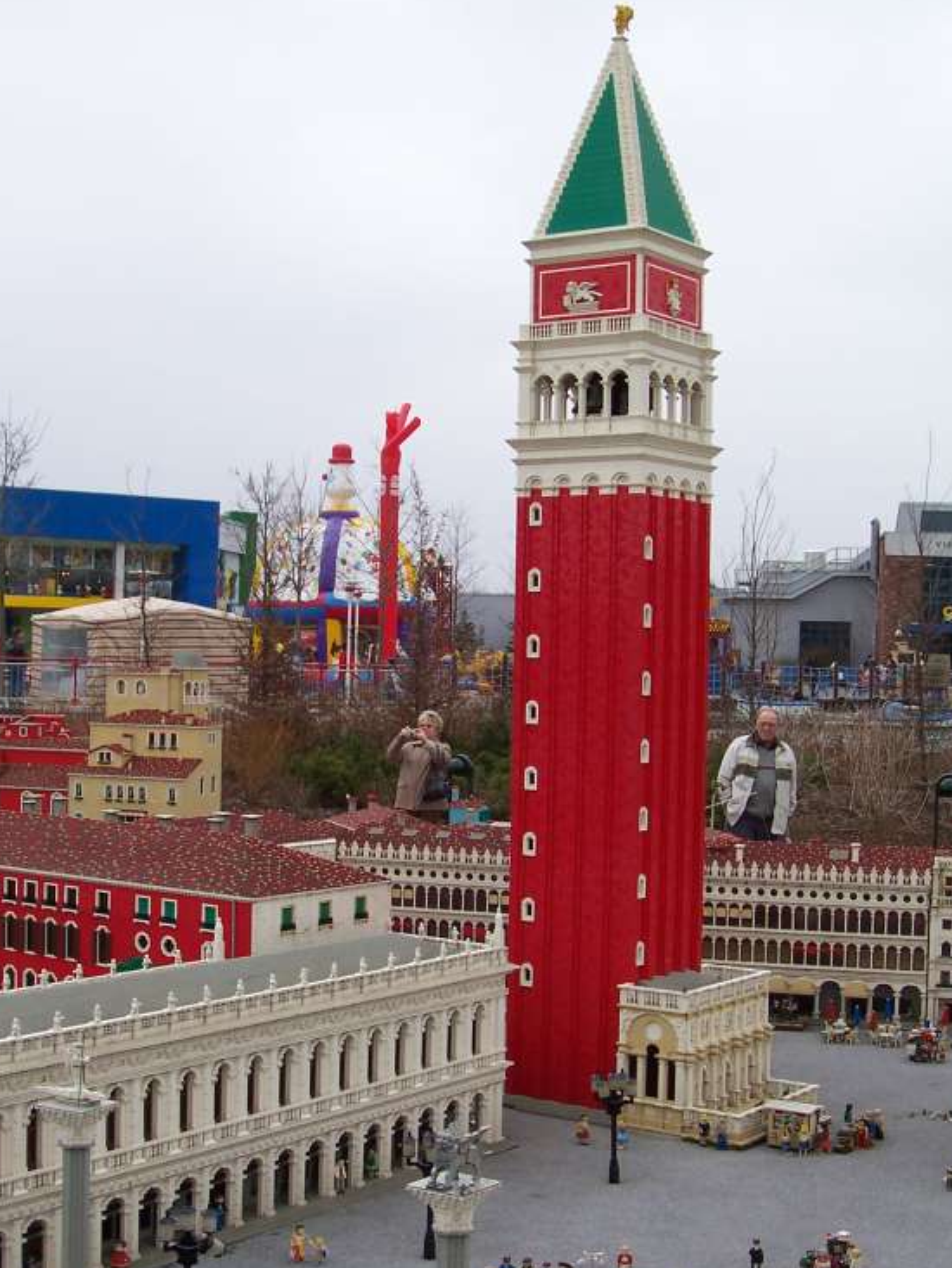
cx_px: 473
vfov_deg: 37.5
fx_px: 1870
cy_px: 663
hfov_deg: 28.6
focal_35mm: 51
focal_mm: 7
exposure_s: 1/180
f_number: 5.6
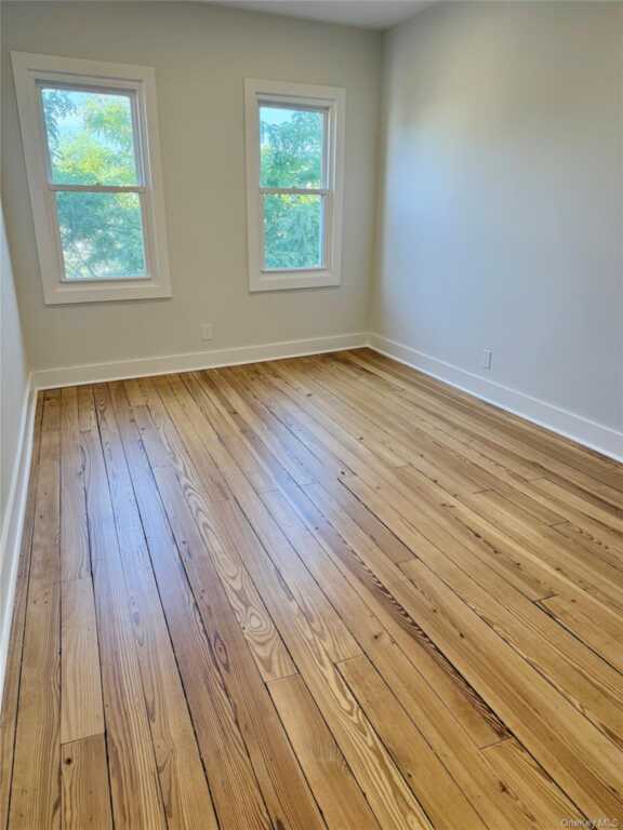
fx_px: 576
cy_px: 415
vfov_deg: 71.6
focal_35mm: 24
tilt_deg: -19.0
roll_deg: -1.6
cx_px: 312
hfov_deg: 56.8
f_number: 1.78
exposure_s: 1/233
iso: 160
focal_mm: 6.76
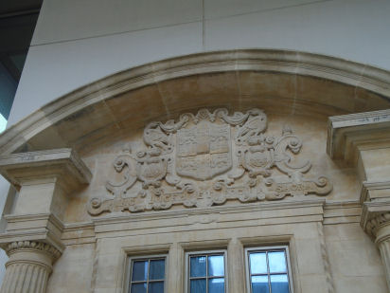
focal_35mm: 42
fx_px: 473
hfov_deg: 44.8
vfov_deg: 34.3
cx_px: 195
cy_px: 146
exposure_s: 1/80
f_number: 4.1
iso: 100
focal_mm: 7.4
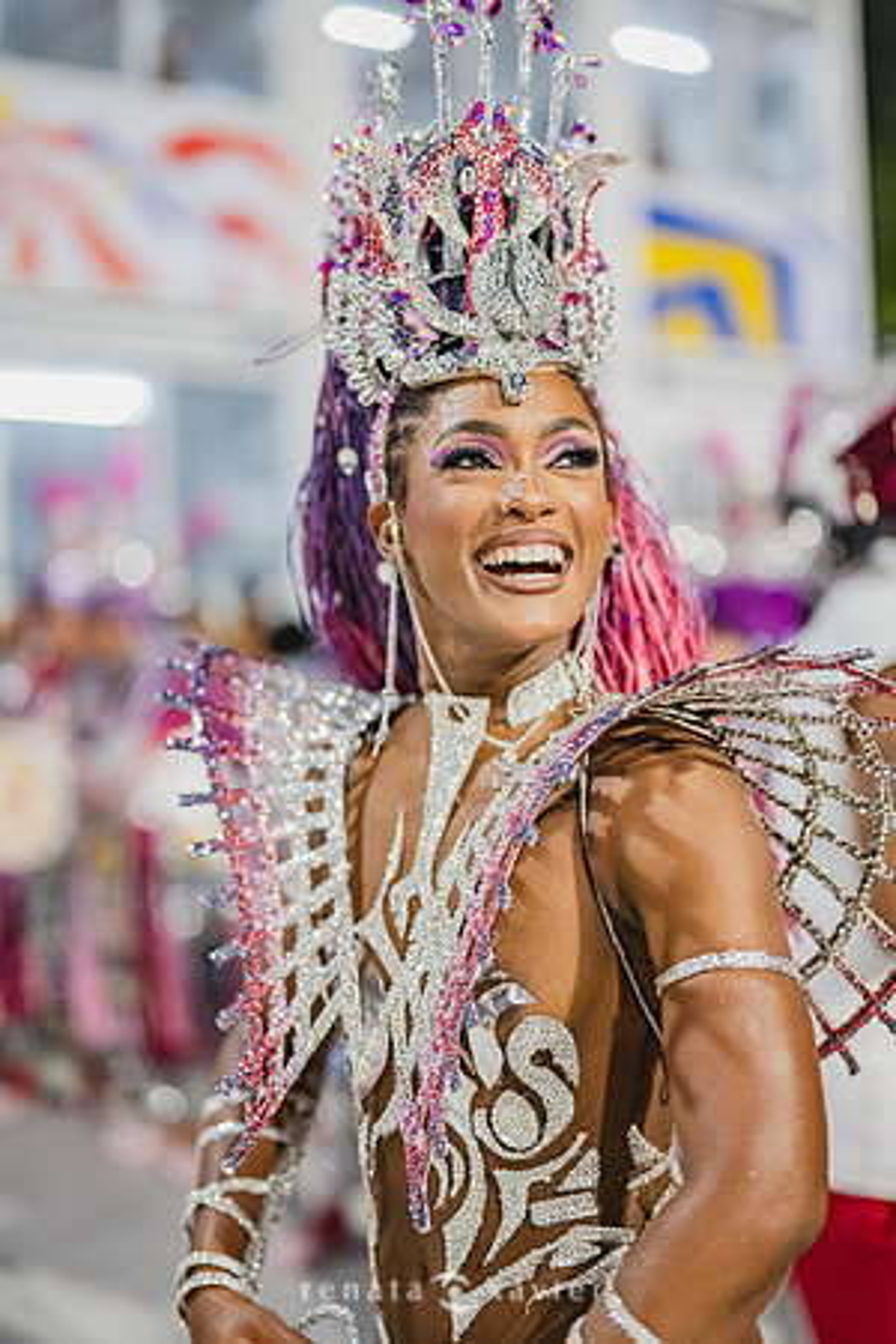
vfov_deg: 39.6
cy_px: 672
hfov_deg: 27.0
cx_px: 448
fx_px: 1867
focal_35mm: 50
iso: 2000
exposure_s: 1/1000
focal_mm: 50
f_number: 1.2
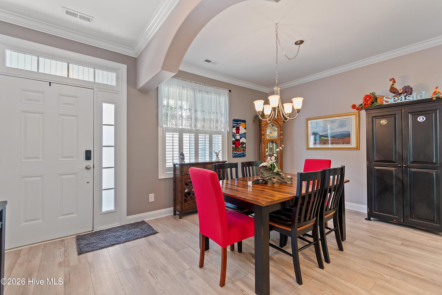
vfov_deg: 77.3
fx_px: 184
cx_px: 221
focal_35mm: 15
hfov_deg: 100.4
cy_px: 148
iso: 100
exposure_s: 1/1.25
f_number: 4.5
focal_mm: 10
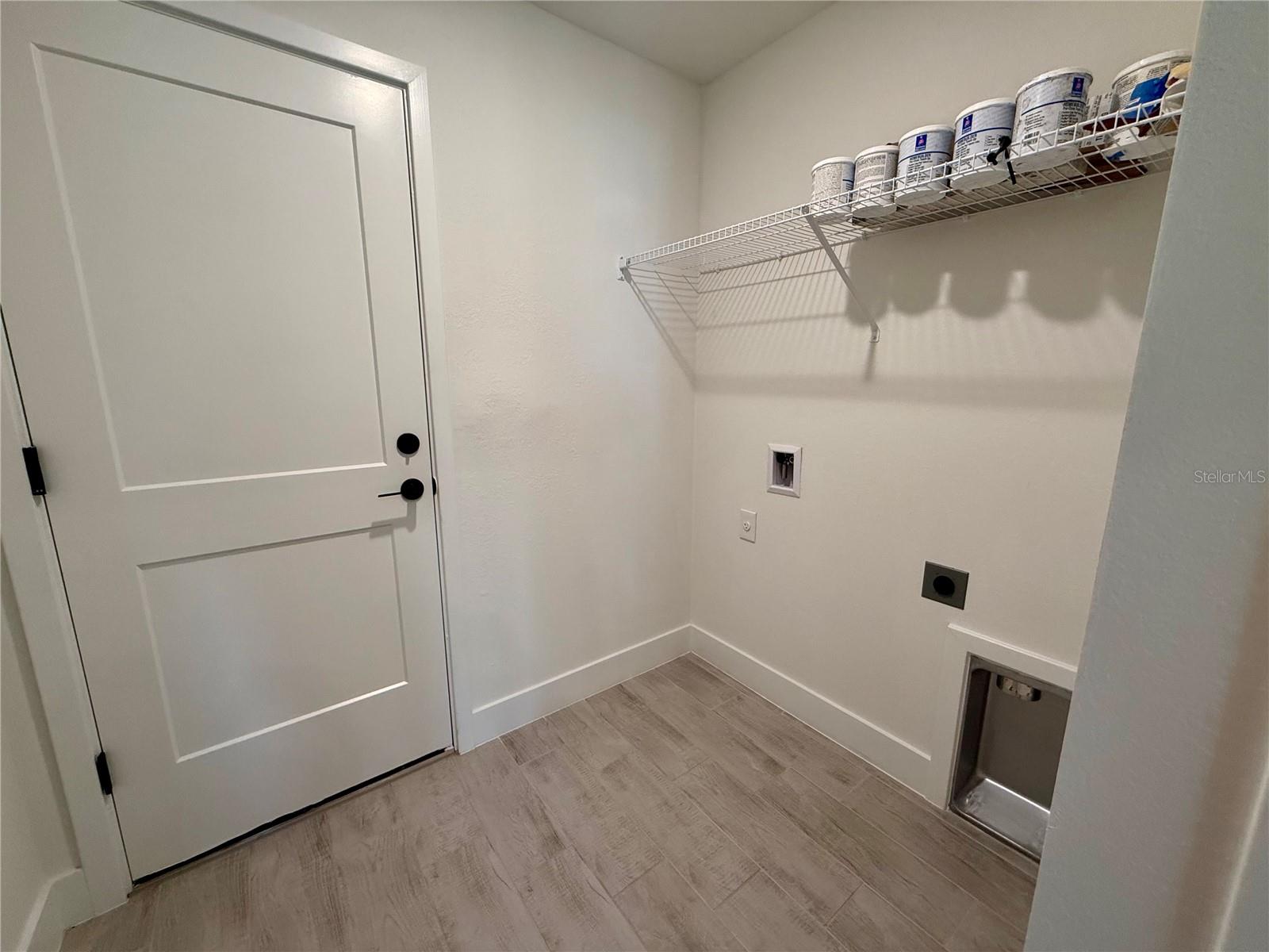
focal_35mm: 14
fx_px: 513
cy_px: 476
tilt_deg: -10.5
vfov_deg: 85.7
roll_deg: -0.2
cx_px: 634
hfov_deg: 102.1
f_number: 2.2
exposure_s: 1/120
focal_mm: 2.22
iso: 160
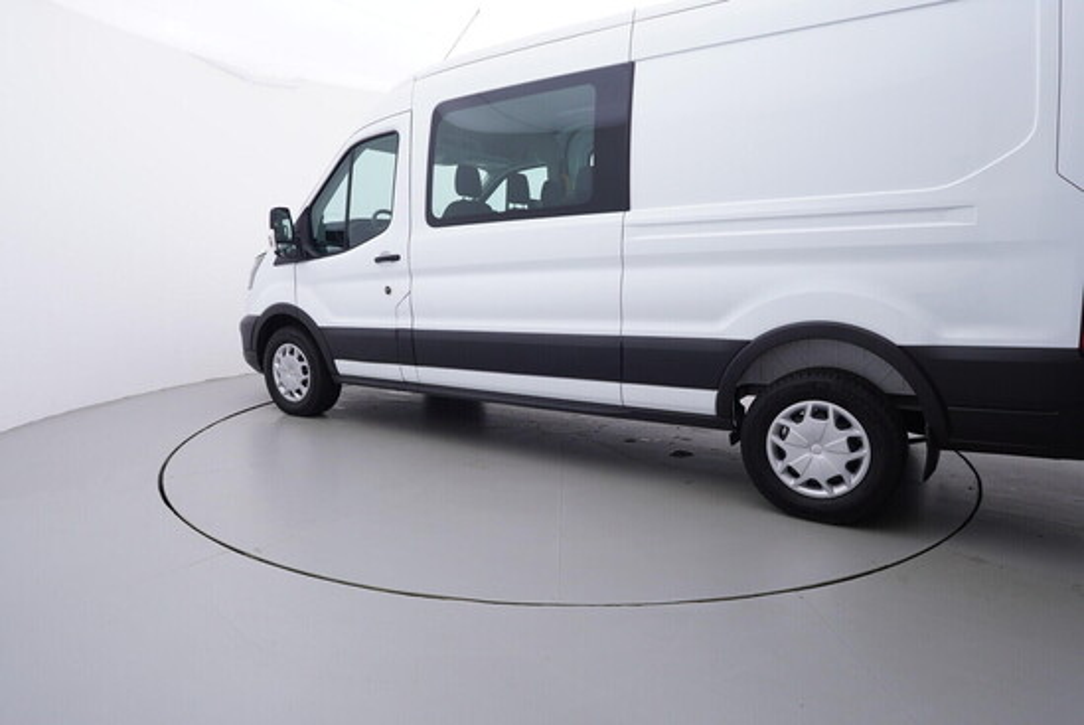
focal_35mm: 22
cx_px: 542
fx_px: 678
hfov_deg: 77.3
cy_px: 362
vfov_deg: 56.2
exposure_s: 1/80
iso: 200
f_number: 5
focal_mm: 15
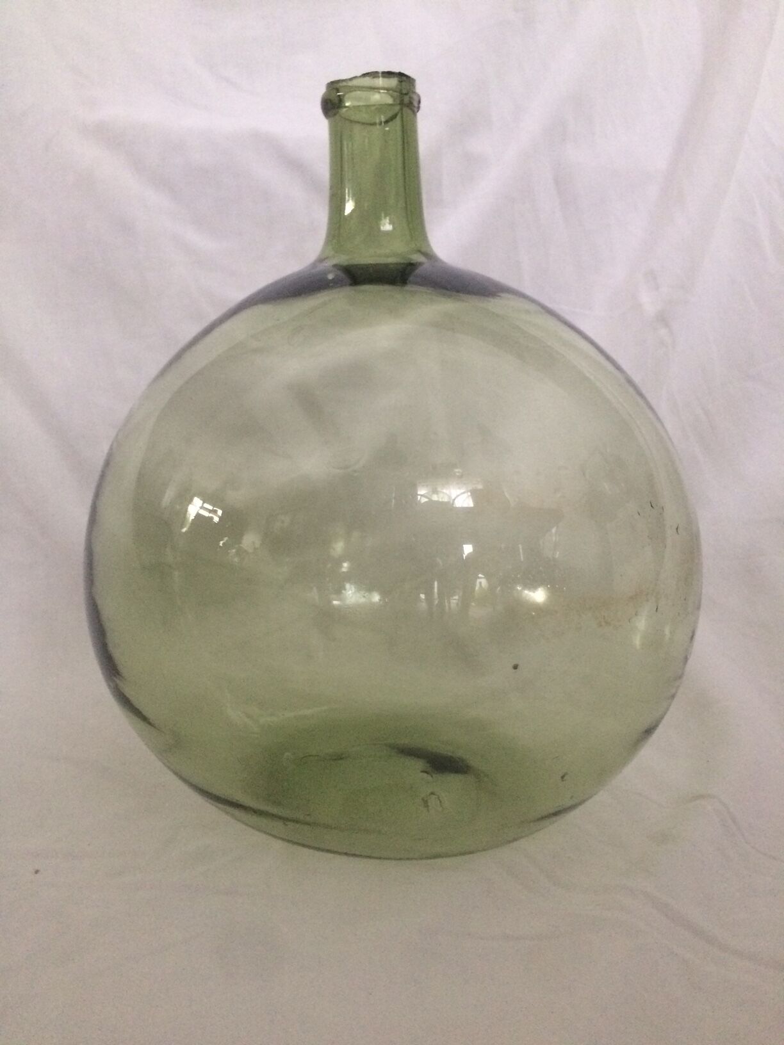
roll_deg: -1.8
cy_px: 522
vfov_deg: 61.7
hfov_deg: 48.2
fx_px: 876
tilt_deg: -8.8
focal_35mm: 29
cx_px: 392
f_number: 2.2
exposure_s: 1/33
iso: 320
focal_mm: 4.15
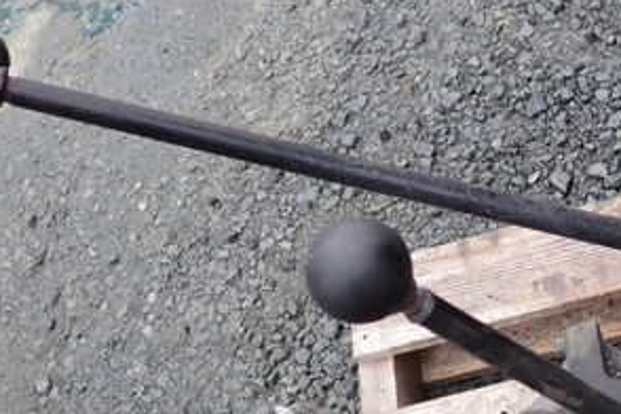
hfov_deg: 36.3
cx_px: 490
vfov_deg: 25.3
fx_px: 914
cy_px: 298
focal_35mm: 53
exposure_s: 1/320
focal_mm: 4.5
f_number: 2.8
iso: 100
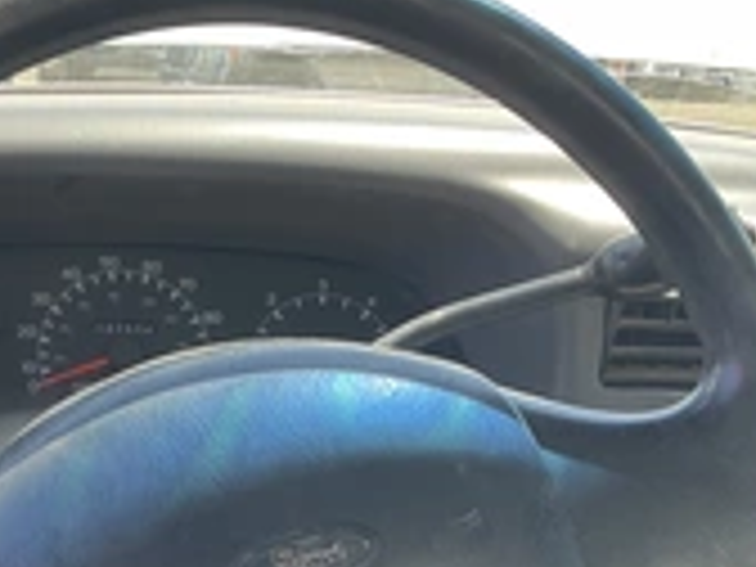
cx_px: 248
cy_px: 536
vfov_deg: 20.8
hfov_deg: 28.0
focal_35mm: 69
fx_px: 1507
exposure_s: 1/137
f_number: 1.8
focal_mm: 3
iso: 25
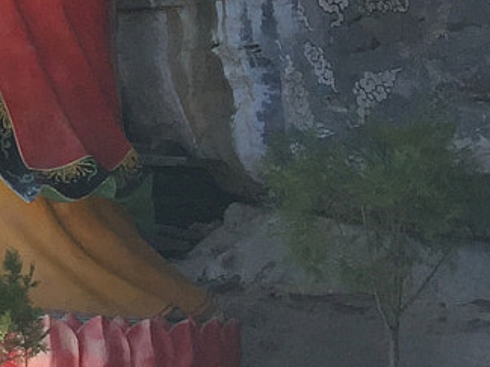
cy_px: -177
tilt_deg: +9.1
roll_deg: -3.7
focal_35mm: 143
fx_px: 2024
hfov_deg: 11.3
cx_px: -714
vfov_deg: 10.1
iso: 32
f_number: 2.2
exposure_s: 1/719
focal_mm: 4.15
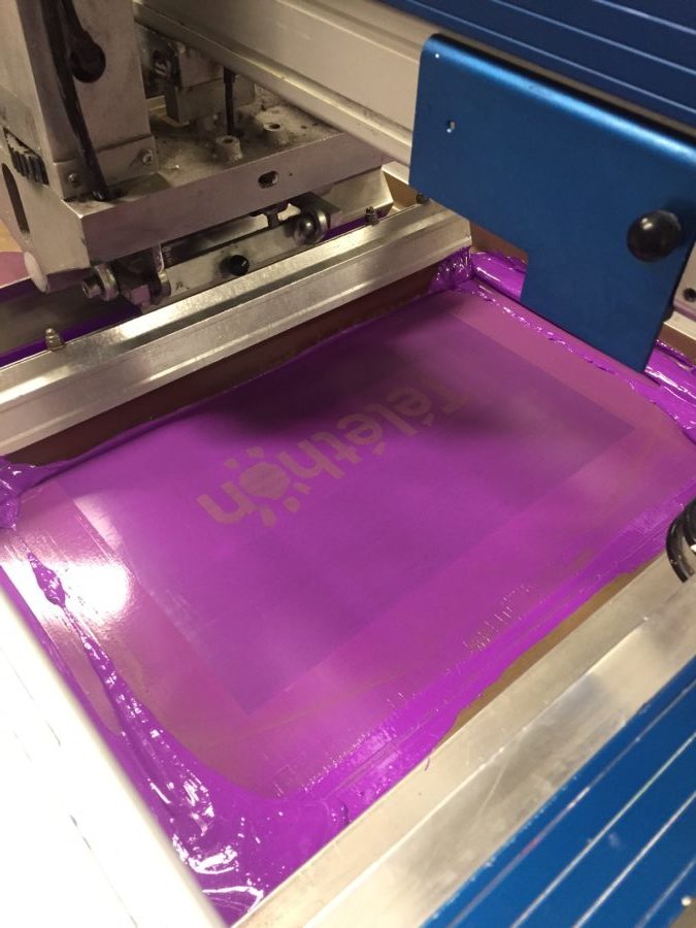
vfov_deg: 61.7
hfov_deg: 48.2
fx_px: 777
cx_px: 348
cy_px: 464
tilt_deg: -45.9
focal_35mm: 29
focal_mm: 4.15
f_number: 2.2
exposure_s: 1/33
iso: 250
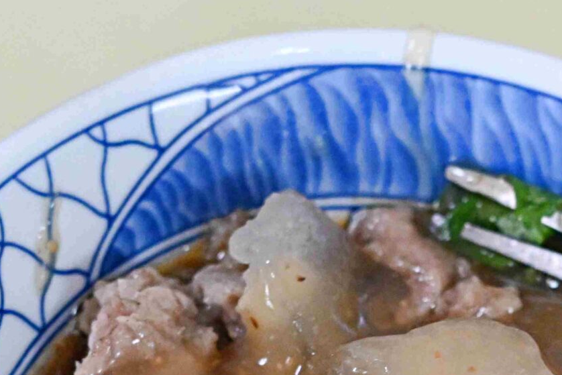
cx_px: 431
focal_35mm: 229
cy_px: 528
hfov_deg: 9.0
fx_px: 3575
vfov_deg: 5.9
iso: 4000
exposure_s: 1/200
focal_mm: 50
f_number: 3.2
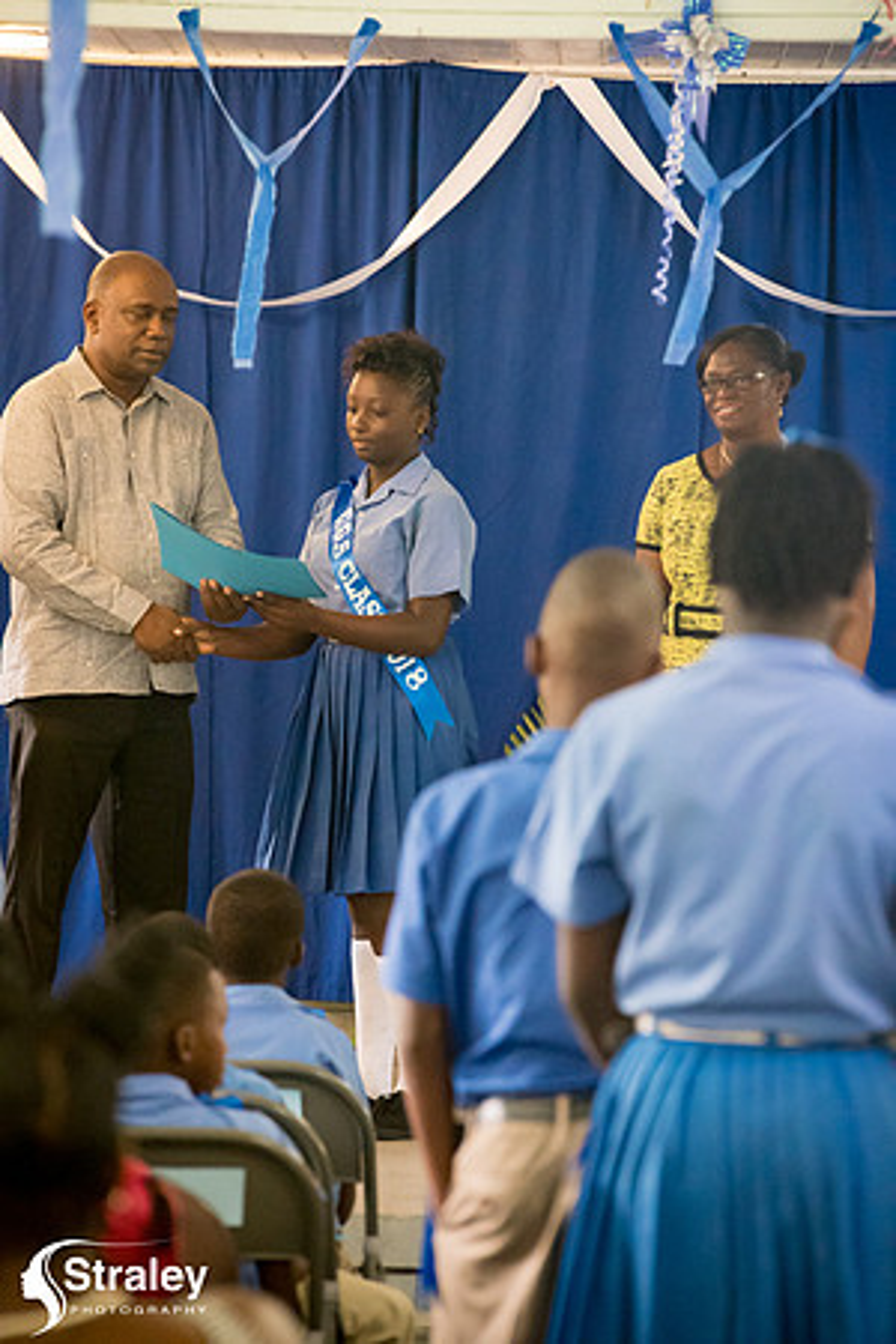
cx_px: 448
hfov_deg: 6.9
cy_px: 672
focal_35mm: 200
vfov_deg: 10.3
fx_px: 7466
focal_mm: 200
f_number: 6.3
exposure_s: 1/200
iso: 18000
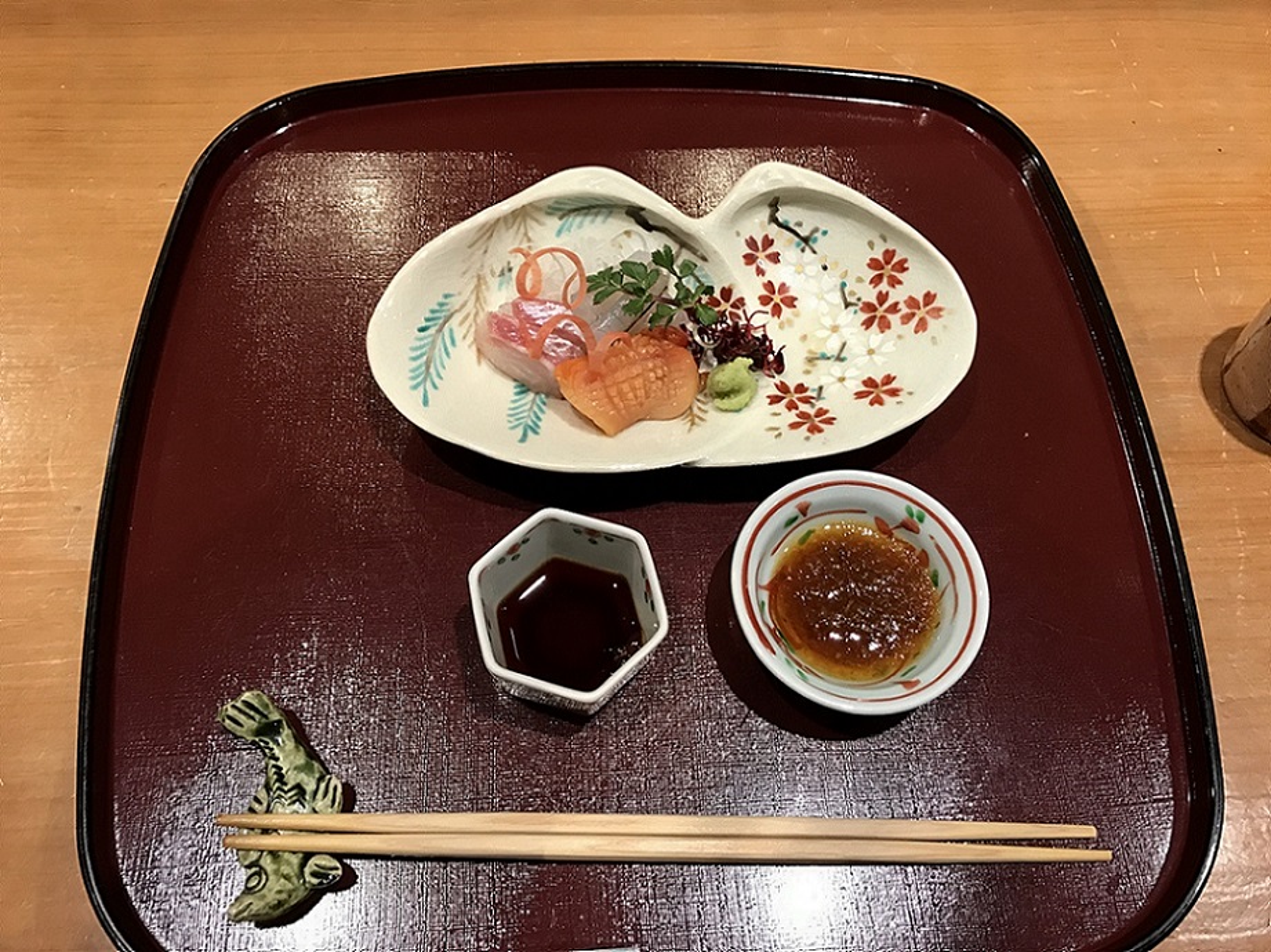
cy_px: 476
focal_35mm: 28
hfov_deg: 63.5
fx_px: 1028
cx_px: 636
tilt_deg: -64.7
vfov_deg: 49.7
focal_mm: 3.99
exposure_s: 1/17
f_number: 1.8
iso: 40
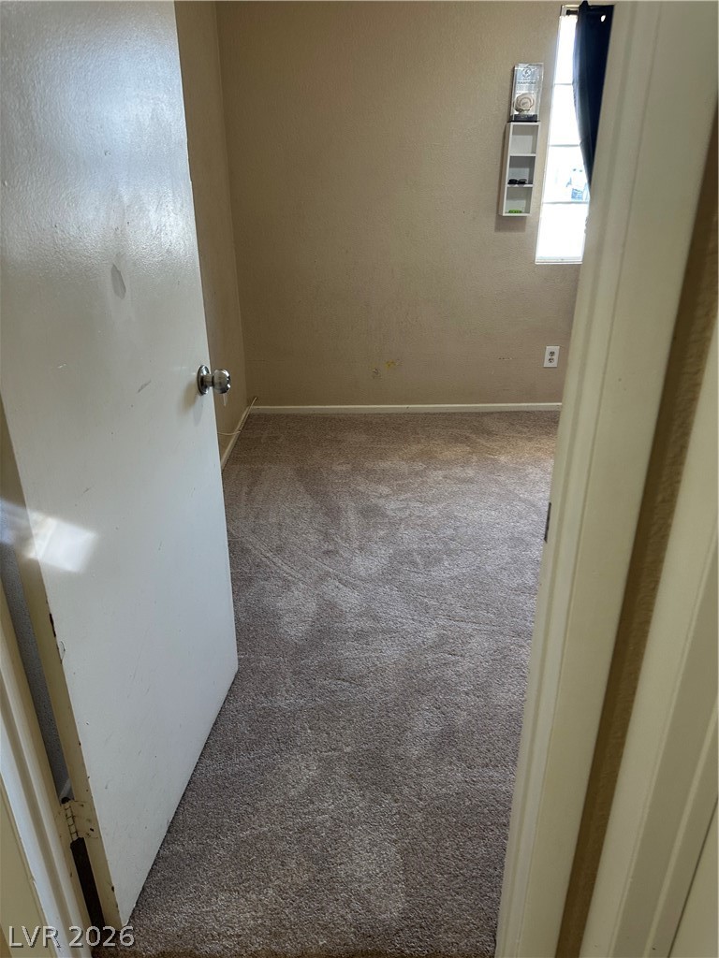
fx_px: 665
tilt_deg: -23.7
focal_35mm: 24
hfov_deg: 56.8
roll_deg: -0.3
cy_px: 479
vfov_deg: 71.6
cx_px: 360
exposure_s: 1/60
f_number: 1.78
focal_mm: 6.86
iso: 125
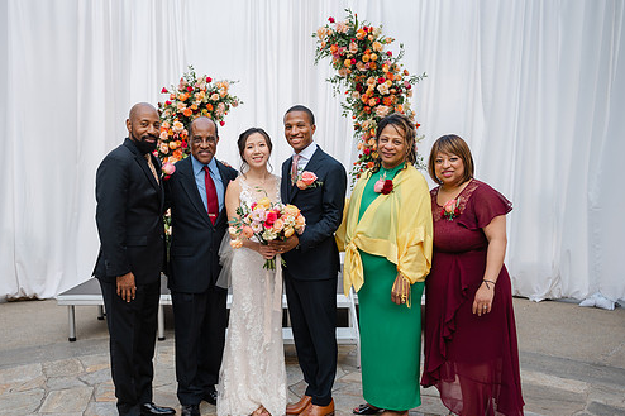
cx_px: 271
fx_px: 573
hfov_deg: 57.0
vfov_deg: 39.9
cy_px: 224
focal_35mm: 33
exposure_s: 1/125
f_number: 4
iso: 100
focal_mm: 28
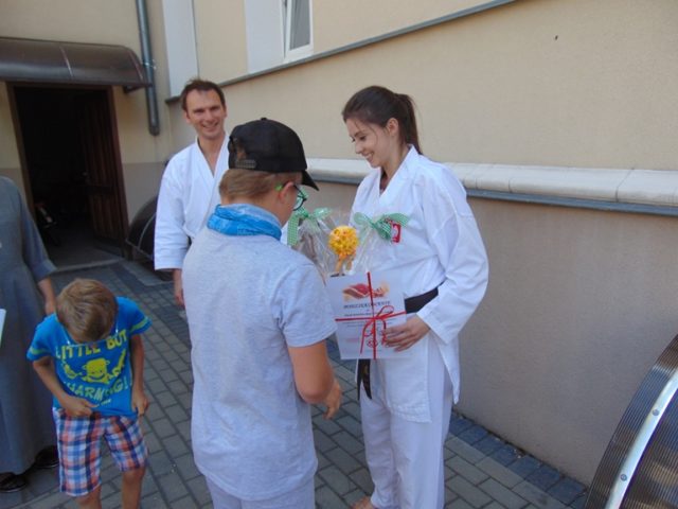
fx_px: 490
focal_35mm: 25
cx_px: 339
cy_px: 254
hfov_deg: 69.4
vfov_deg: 54.9
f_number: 3
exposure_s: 1/320
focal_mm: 4.5
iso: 80
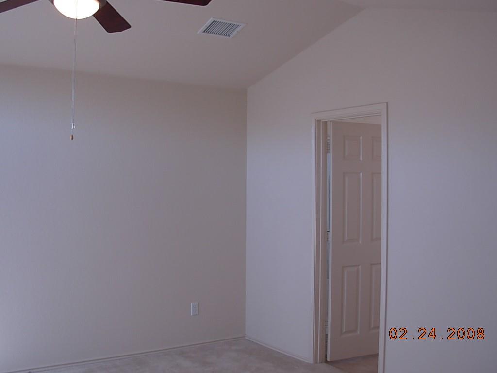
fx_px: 546
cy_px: 186
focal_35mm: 38
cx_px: 248
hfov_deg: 49.0
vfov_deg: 37.7
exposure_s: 1/57
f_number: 2.9
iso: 50
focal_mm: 6.3
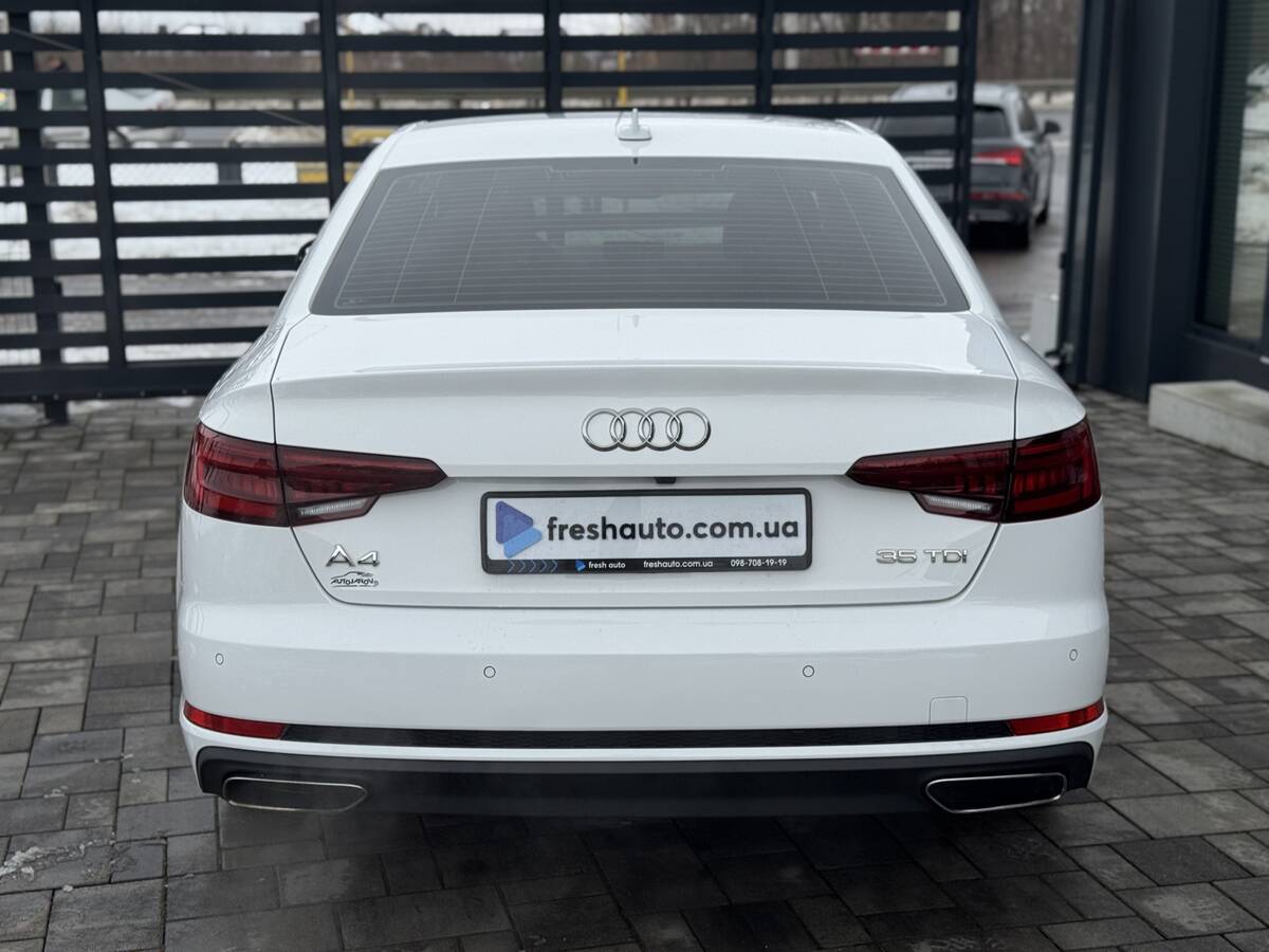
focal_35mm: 48
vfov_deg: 30.3
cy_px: 476
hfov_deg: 39.7
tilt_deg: -13.1
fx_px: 1760
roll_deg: +0.1
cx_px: 634
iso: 64
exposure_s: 1/1059
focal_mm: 6.76
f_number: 1.78
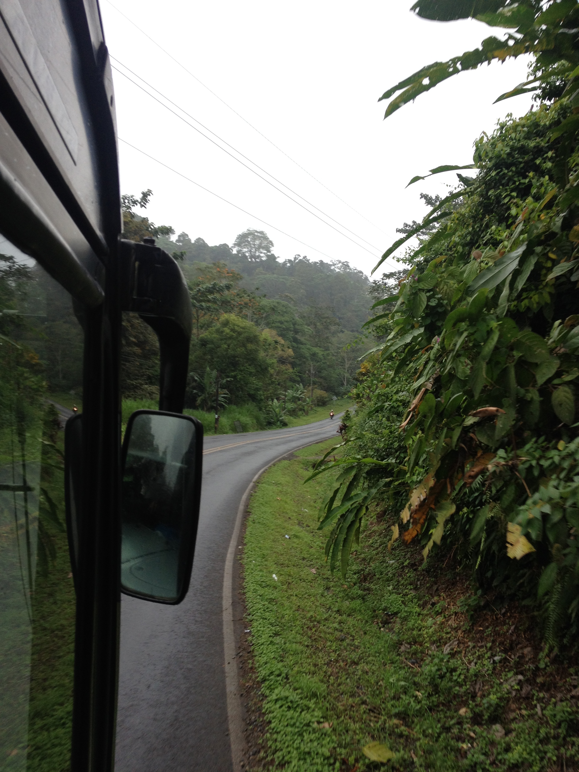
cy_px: 386
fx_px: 781
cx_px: 290
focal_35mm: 35
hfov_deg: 40.7
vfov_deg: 52.6
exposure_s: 1/305
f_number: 2.4
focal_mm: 4.28
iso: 50
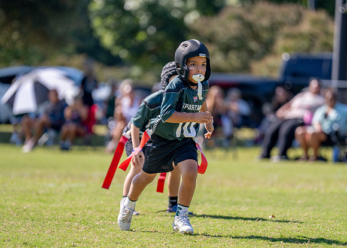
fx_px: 2764
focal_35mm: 281
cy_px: 131
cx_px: 185
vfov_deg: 5.1
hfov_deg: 7.2
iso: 125
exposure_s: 1/2000
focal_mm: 200
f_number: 2.8
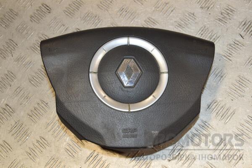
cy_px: 84
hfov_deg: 38.9
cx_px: 126
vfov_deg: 26.5
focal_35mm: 51
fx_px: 357
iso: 800
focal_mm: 34
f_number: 8
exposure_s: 1/200
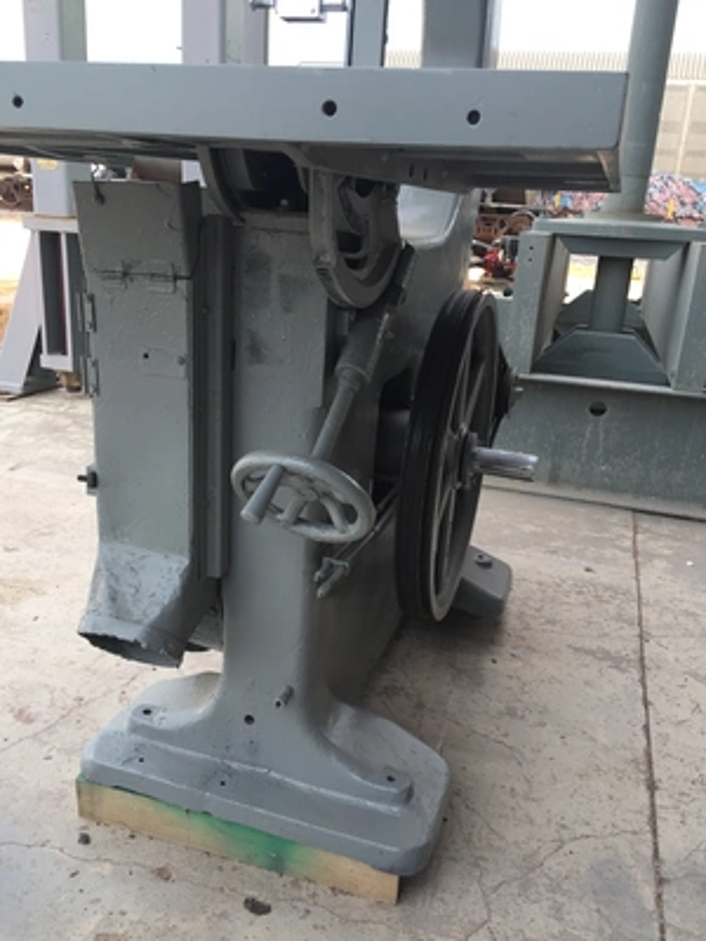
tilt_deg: -18.0
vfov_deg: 61.7
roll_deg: -4.3
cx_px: 353
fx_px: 789
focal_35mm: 29
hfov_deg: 48.2
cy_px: 470
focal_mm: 4.15
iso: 32
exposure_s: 1/60
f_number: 2.2
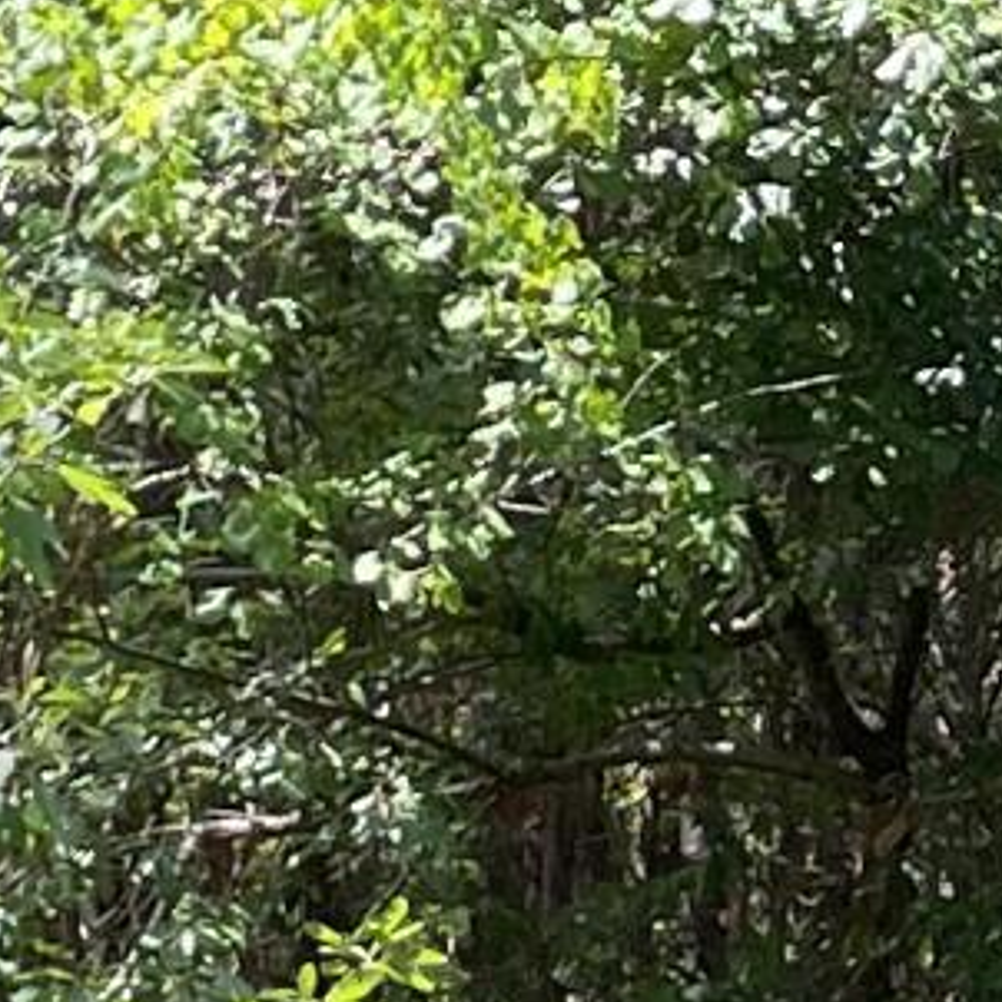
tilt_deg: +12.3
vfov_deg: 7.7
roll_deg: +0.3
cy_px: 156
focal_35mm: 228
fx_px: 7467
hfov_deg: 7.6
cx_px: 1065
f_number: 1.6
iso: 32
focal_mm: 4.2
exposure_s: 1/278
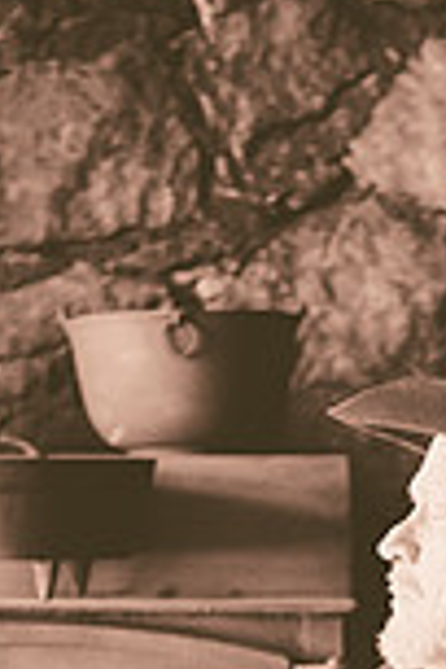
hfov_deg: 6.7
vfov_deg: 9.8
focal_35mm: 206
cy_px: 813
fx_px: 3828
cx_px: 396
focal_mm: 70
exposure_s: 1/100
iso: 12800
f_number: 2.8
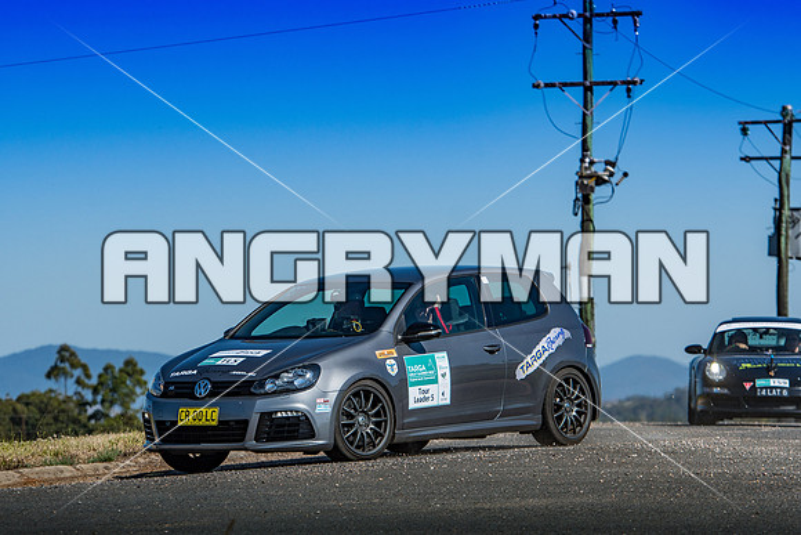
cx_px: 400
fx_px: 4506
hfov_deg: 10.2
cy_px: 268
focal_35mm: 202
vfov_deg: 6.8
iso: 100
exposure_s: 1/2500
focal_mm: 135
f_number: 4.5
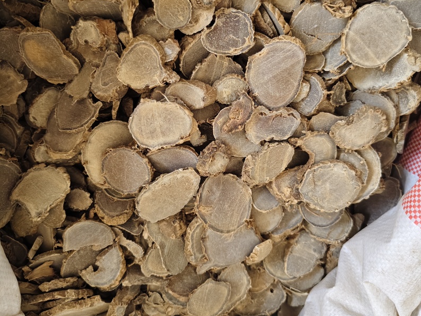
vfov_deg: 45.3
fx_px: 377
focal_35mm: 31
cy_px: 136
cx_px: 212
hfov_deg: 58.4
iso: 1172
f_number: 1.88
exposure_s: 1/510
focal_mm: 5.56
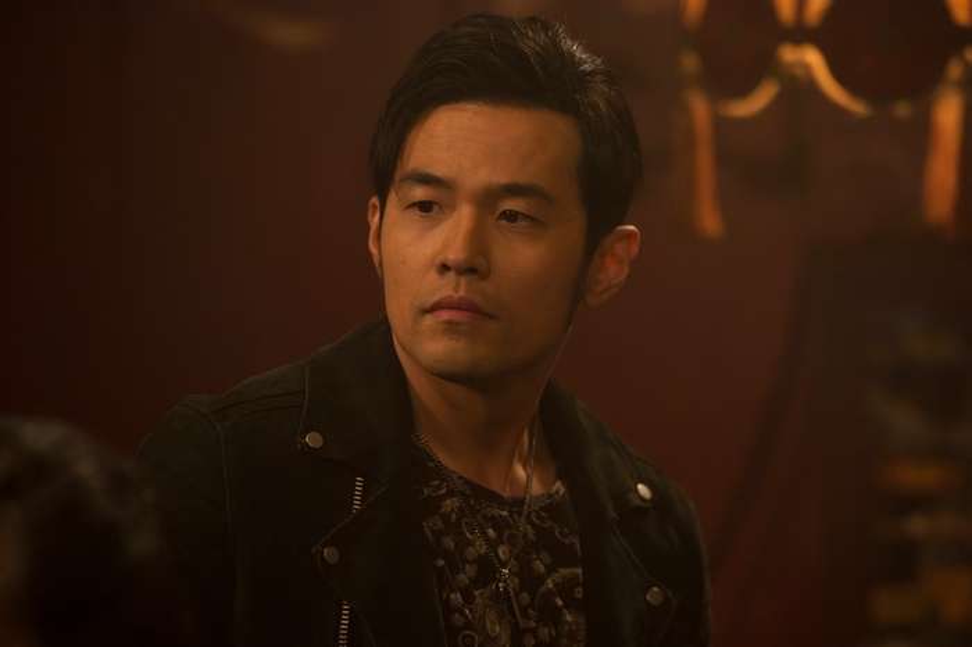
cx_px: 486
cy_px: 324
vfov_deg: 6.9
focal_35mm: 200
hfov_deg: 10.3
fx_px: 5397
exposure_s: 1/100
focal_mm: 200
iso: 1000
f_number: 3.5
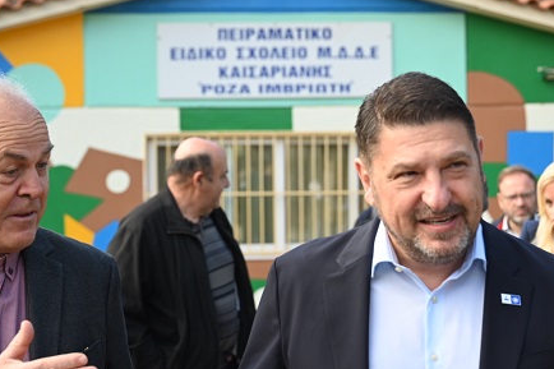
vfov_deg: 17.0
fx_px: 1231
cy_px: 169
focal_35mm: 80
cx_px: 259
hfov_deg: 25.4
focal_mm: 56
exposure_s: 1/250
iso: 200
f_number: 4.5
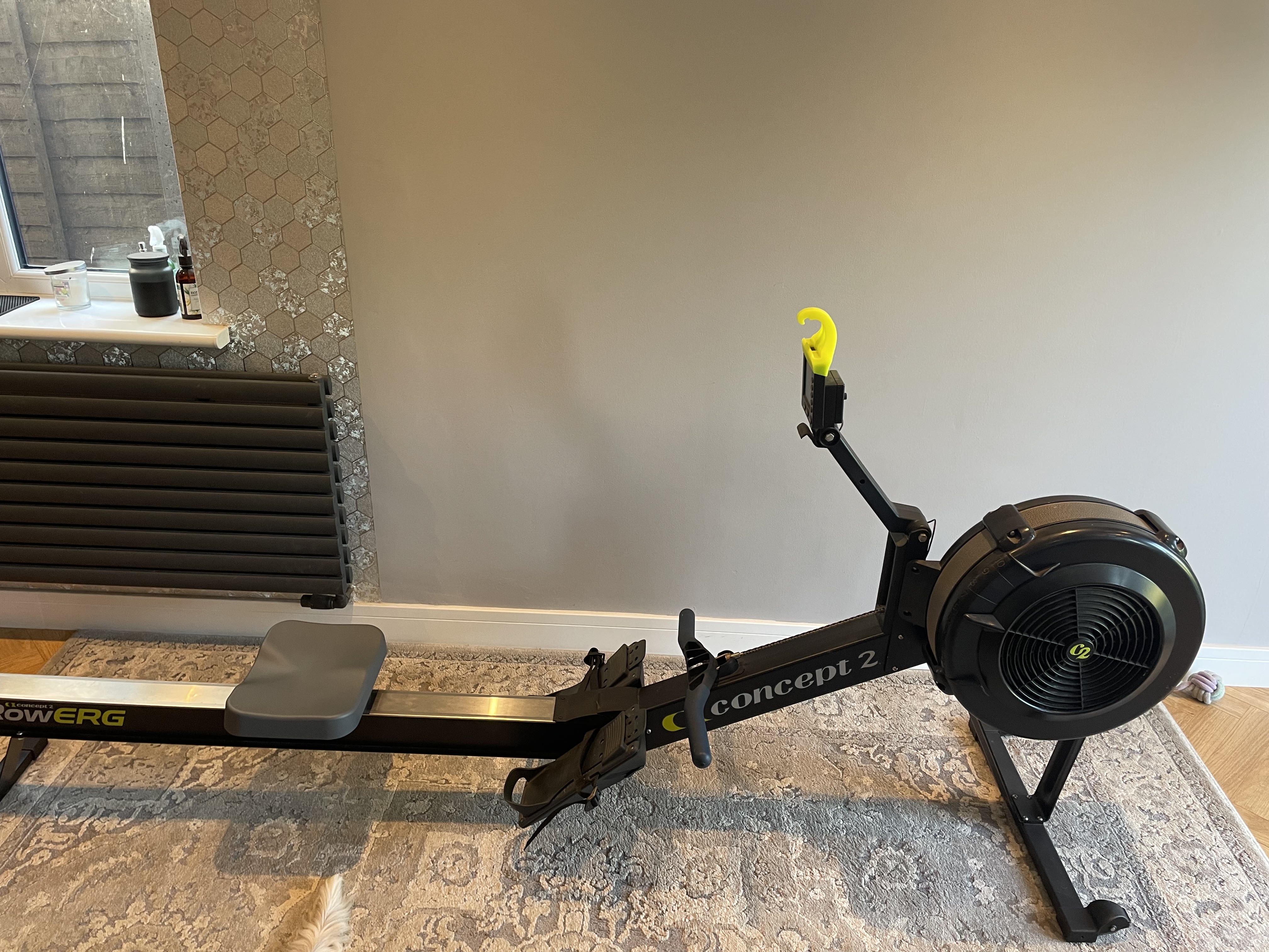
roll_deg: -1.5
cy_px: 476
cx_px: 634
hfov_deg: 67.3
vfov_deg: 53.1
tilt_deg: -25.2
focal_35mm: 26
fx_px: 953
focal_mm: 4.2
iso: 100
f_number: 1.6
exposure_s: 1/50
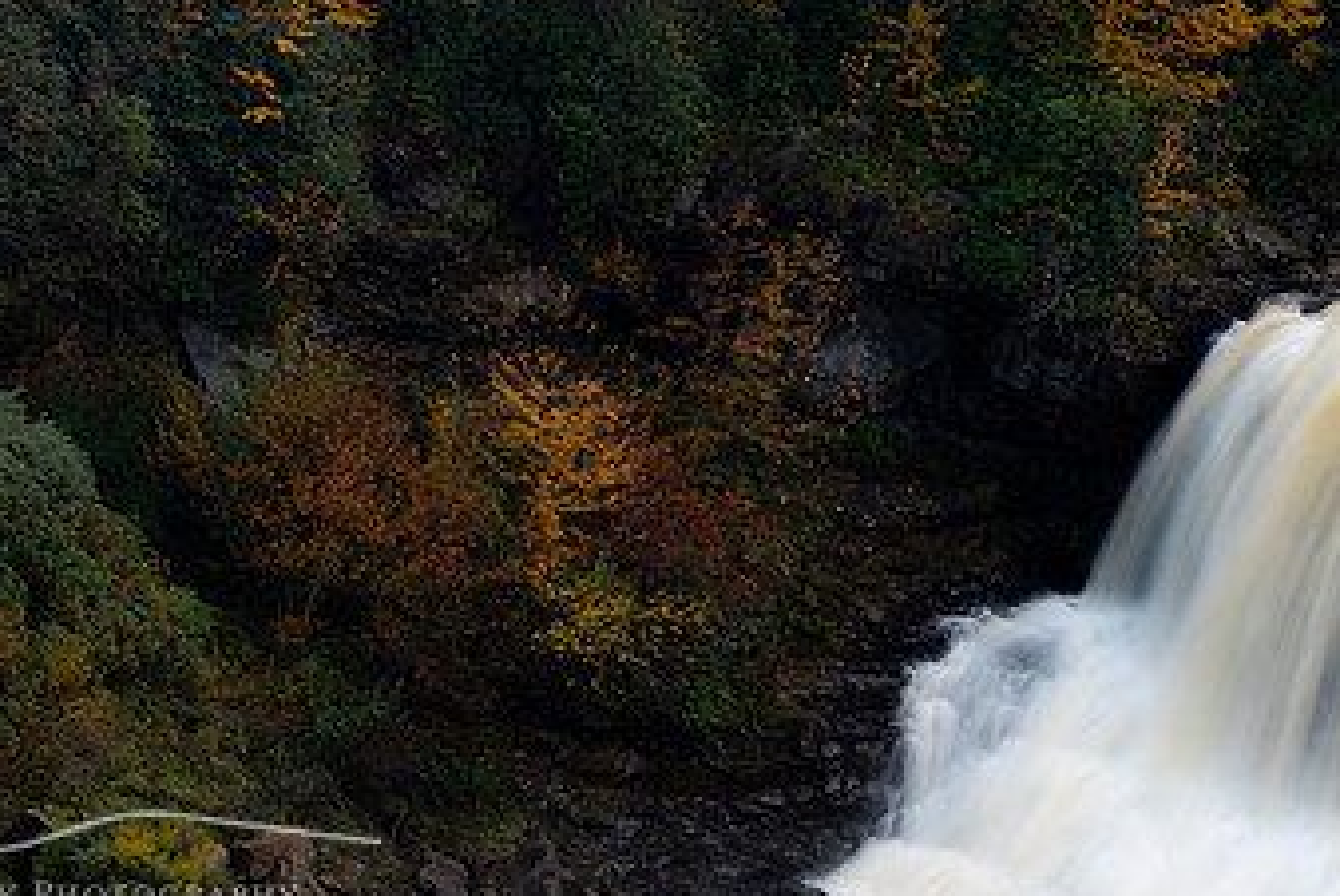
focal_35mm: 175
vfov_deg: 7.9
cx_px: 678
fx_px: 6519
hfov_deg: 11.7
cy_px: 307
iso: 31
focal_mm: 85
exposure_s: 1/4
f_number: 16
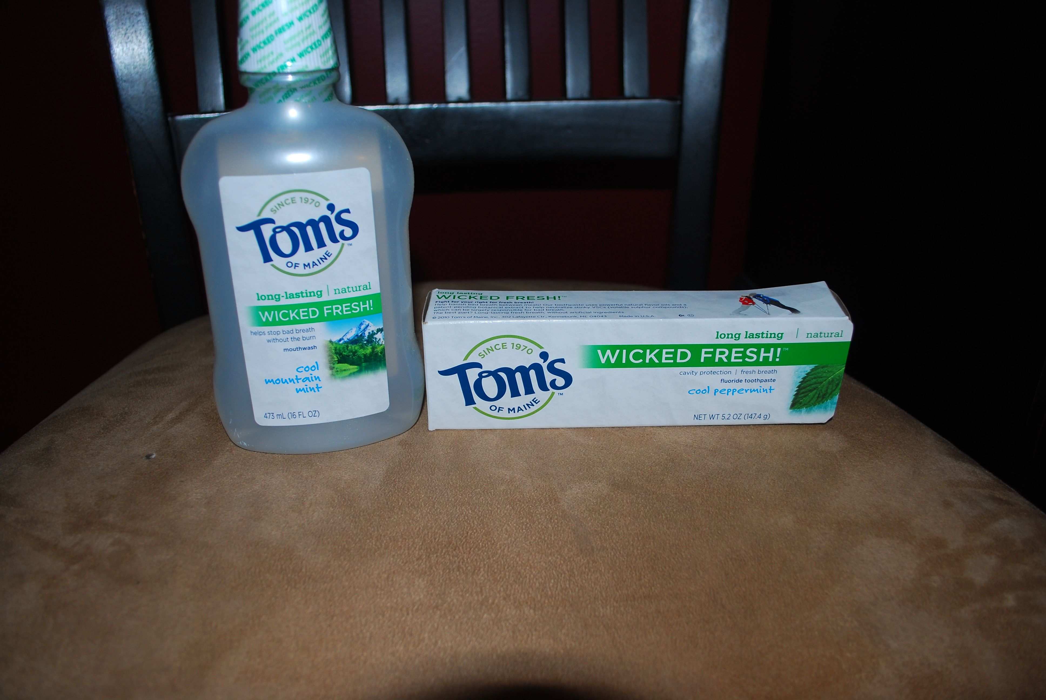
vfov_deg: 43.7
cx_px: 523
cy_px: 350
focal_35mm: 30
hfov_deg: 61.9
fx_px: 873
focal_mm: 20
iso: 200
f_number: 3.8
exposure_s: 1/60
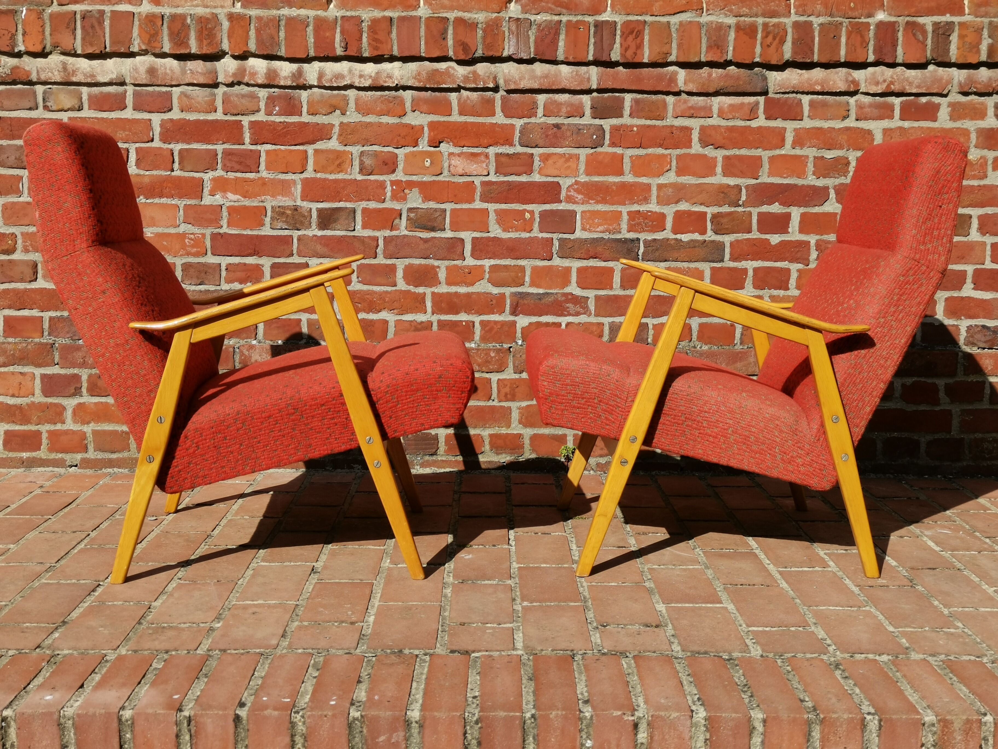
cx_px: 499
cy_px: 374
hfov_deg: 42.1
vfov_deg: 32.2
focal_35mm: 45
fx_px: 1297
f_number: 1.8
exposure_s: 1/2809
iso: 50
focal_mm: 5.58
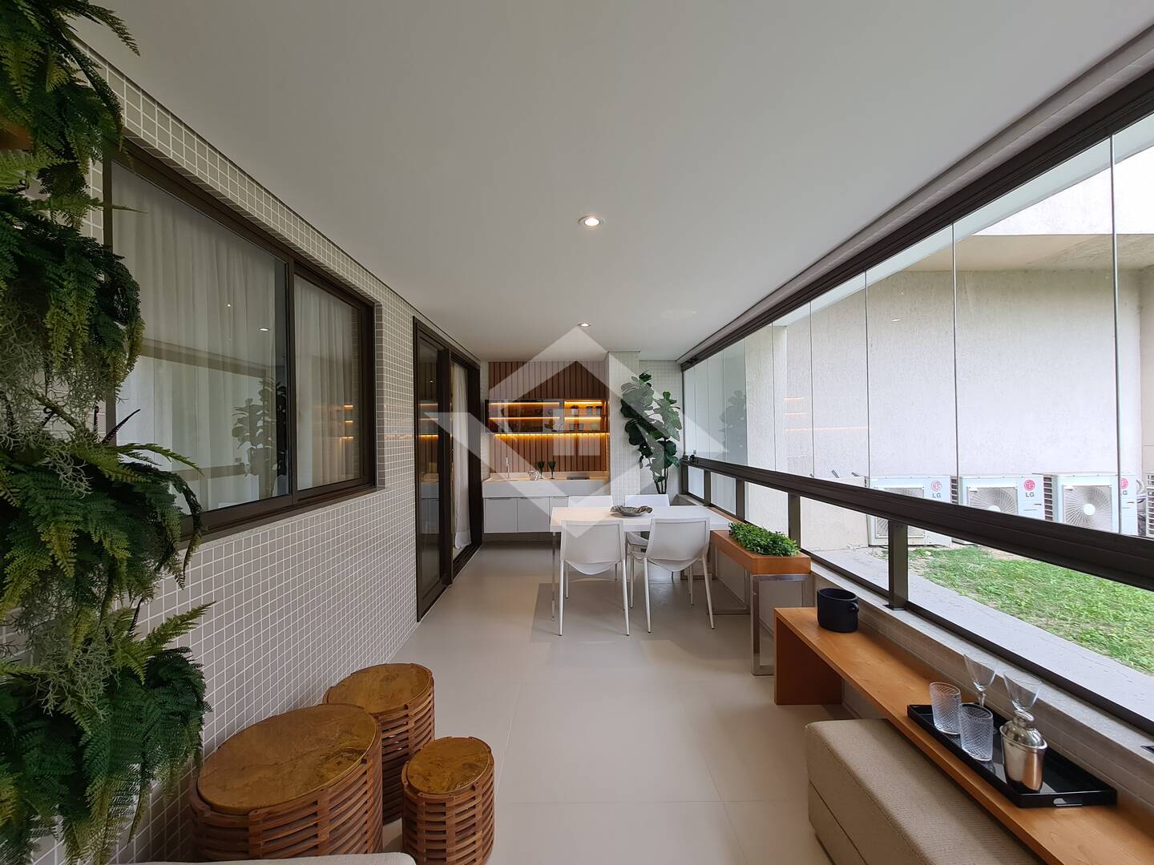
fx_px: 433
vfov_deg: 89.9
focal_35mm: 13
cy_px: 432
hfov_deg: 106.2
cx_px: 577
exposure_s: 1/120
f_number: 2.2
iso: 100
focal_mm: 2.2
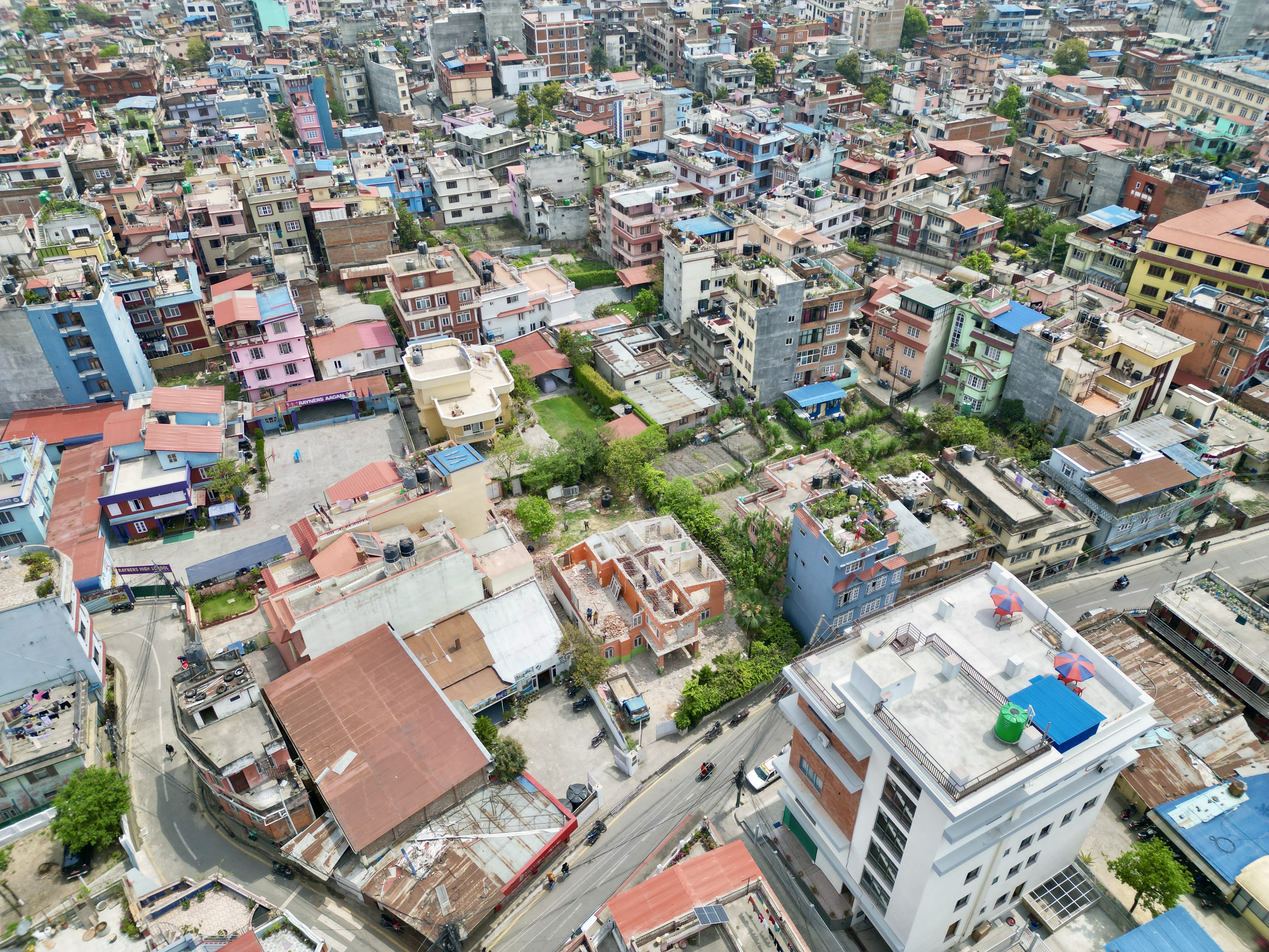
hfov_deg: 71.6
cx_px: 634
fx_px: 880
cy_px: 476
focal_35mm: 24
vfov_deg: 56.8
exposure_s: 1/2000
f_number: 1.7
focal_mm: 6.72
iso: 130
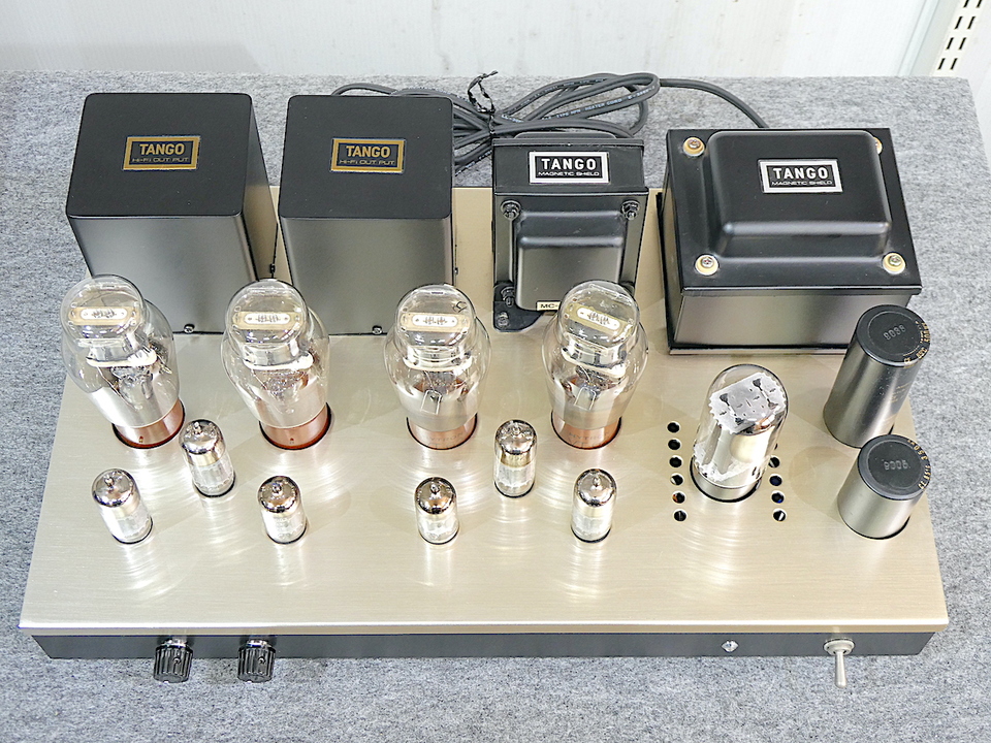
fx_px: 1346
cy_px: 372
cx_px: 496
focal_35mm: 47
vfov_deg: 30.9
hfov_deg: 40.4
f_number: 4
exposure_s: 1/8
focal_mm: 8.4
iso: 200
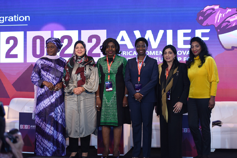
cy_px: 79
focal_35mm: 70
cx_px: 118
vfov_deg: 19.5
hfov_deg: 28.8
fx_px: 461
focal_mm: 70
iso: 1250
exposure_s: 1/125
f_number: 2.8
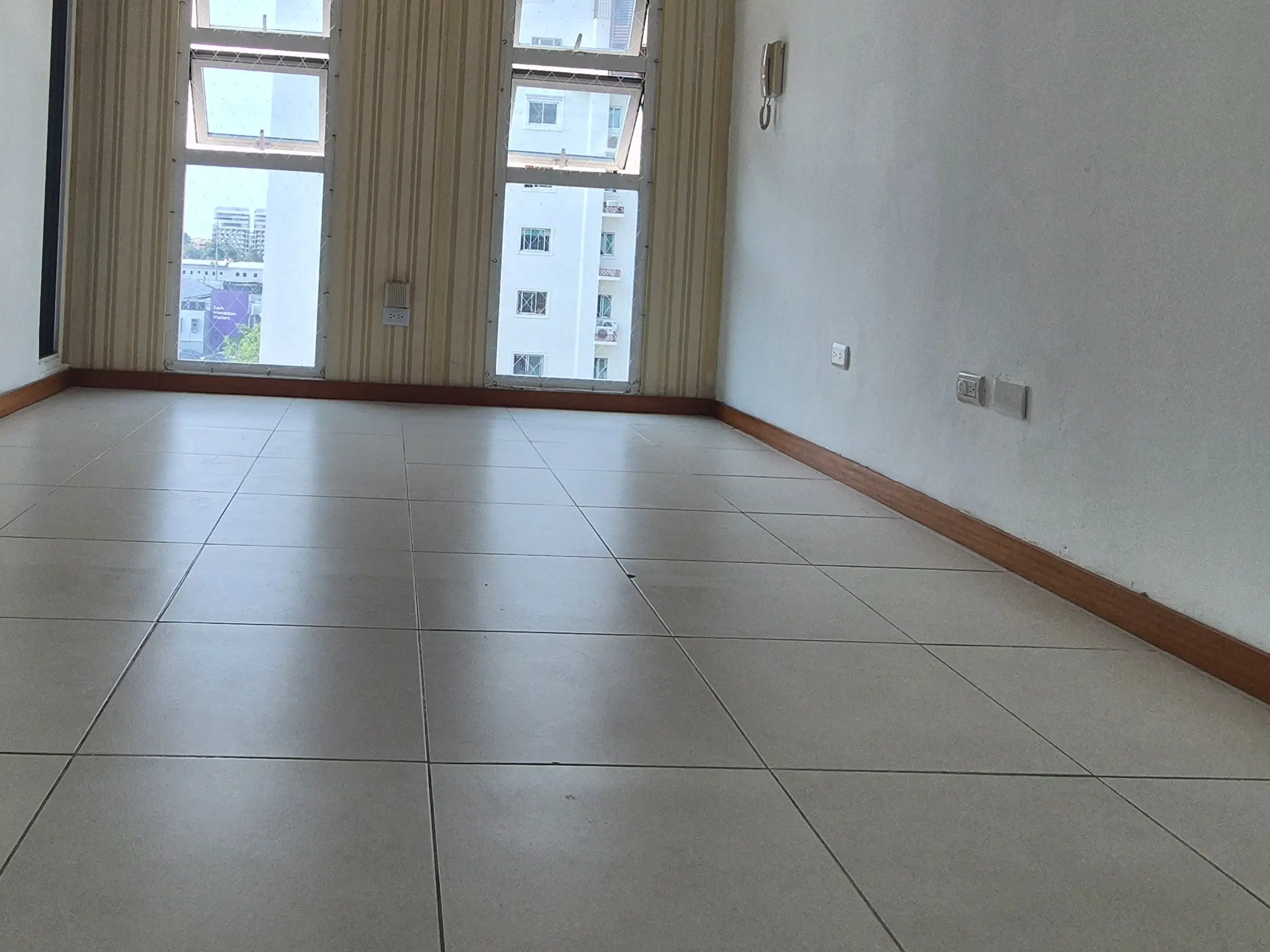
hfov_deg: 67.8
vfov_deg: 53.4
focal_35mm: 25
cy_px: 289
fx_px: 917
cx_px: 443
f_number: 2.2
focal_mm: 2.2
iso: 125
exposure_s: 1/718
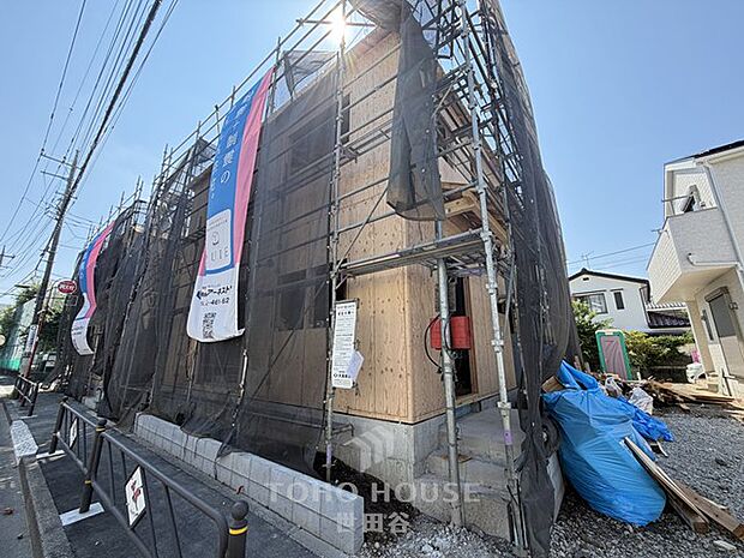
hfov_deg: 102.1
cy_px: 279
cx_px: 372
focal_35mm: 14
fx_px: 301
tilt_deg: +14.0
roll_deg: +0.3
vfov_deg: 85.7
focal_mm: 2.22
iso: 40
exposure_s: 1/502
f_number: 2.2
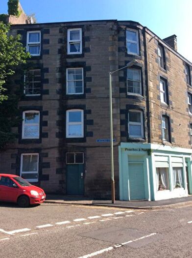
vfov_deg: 56.9
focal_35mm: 32
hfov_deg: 44.0
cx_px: 96
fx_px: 237
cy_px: 129
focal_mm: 3.3
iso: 32
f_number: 2.4
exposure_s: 1/629
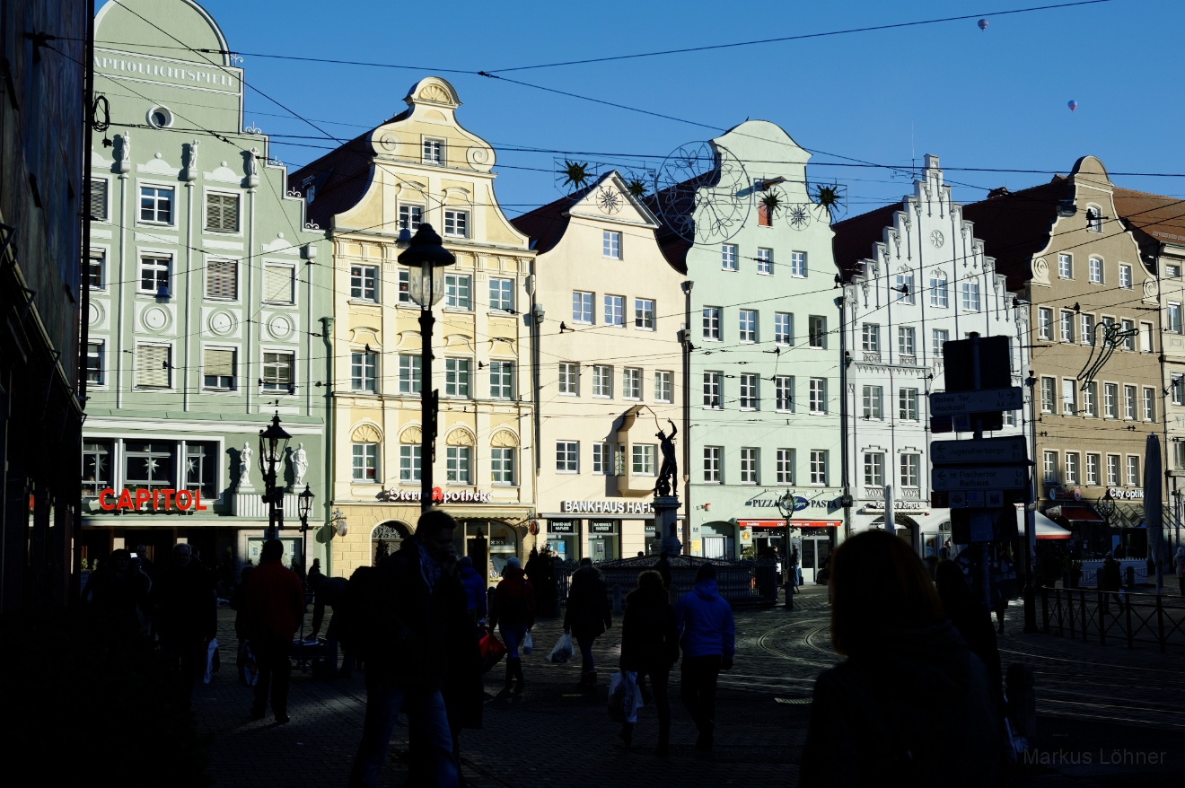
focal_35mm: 50
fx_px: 1645
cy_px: 394
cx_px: 592
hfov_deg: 39.6
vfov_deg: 27.0
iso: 200
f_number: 5.6
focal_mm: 50
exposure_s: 1/1500
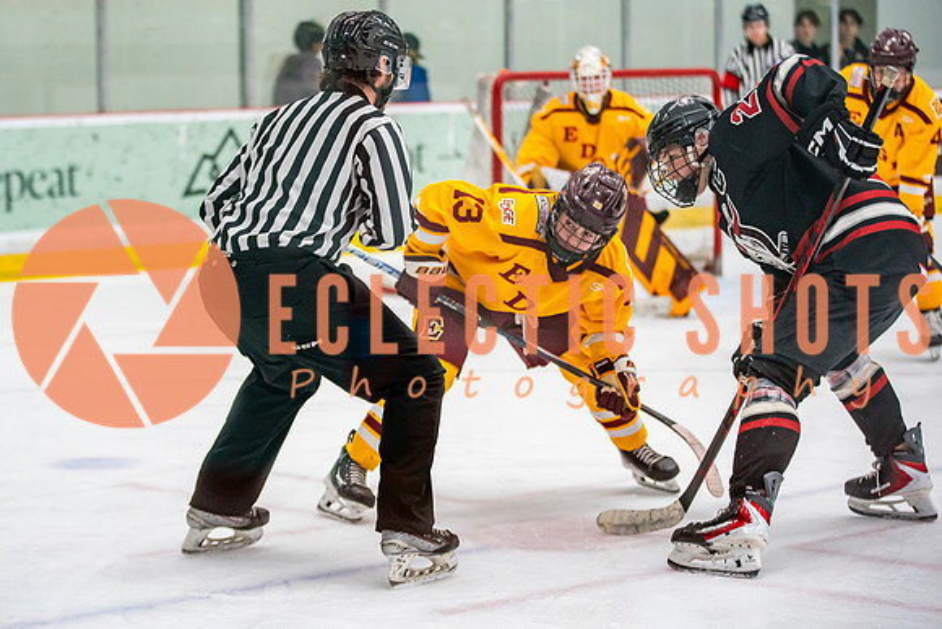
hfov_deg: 18.6
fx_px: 2866
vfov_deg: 12.5
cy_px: 248
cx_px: 376
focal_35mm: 110
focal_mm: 90
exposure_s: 1/640
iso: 2000
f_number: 2.8
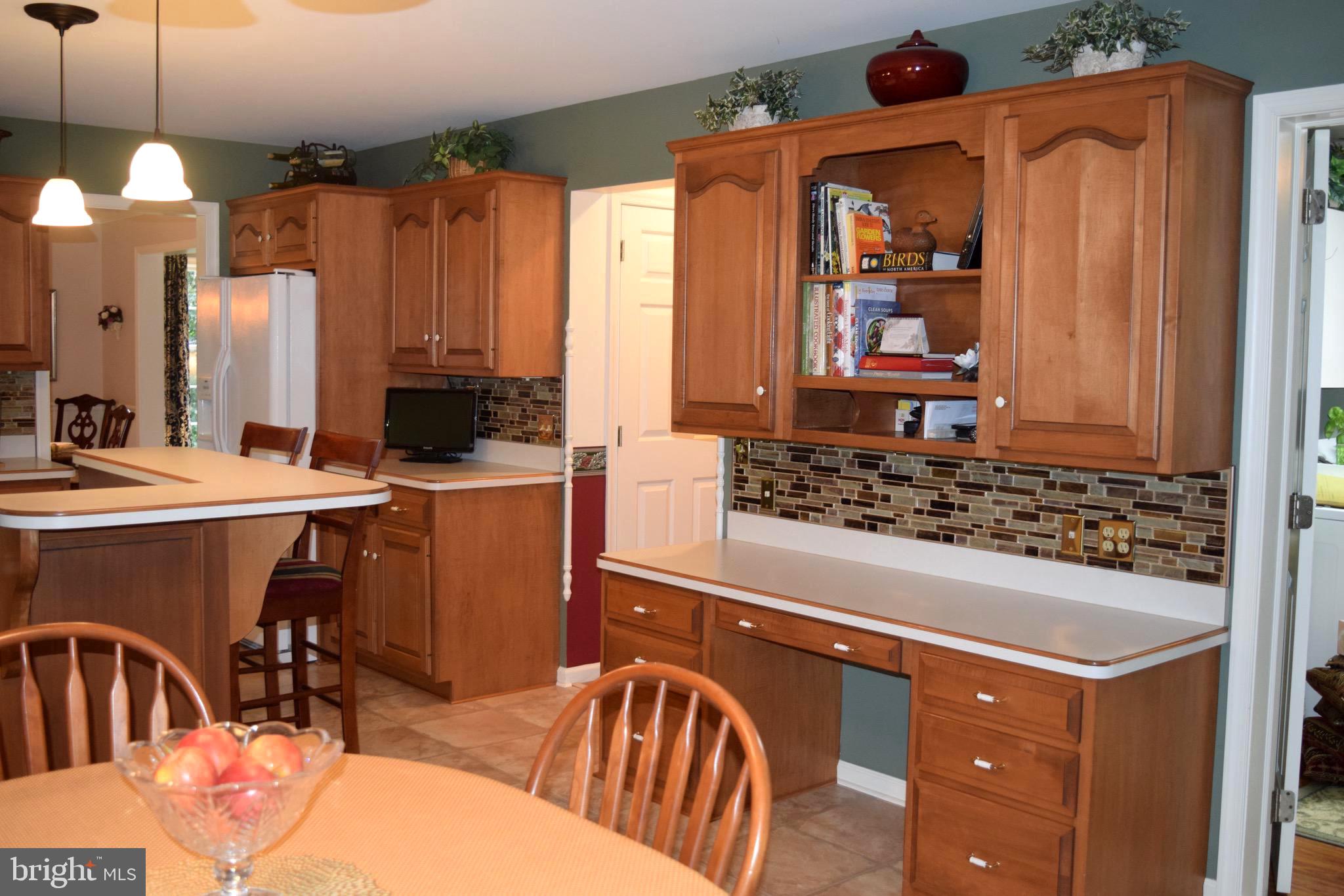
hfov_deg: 53.1
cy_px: 448
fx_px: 1344
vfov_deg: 36.9
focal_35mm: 36
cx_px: 672
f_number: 4
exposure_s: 1/60
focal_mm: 24
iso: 1100
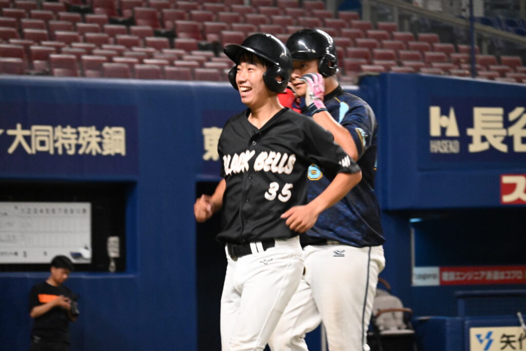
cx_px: 263
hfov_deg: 9.1
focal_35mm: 225
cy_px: 176
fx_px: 3288
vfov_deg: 6.1
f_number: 5.3
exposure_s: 1/250
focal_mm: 150
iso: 6400
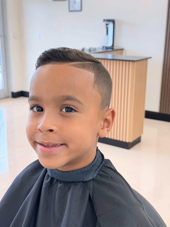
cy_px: 114
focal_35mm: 48
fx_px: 314
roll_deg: -0.2
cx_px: 85
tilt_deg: -16.5
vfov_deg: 39.7
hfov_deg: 30.3
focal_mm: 6.76
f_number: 1.78
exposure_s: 1/129
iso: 200
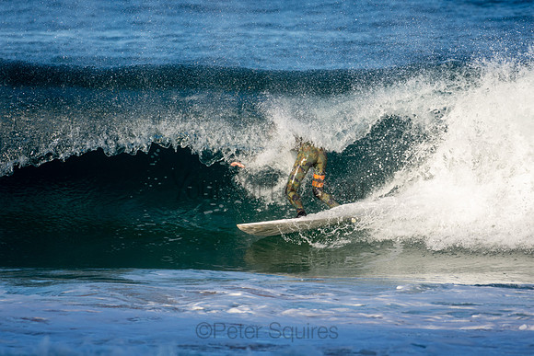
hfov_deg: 2.7
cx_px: 267
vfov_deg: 1.8
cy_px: 178
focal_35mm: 750
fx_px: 11127
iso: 280
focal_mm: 500
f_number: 5.6
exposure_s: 1/1250
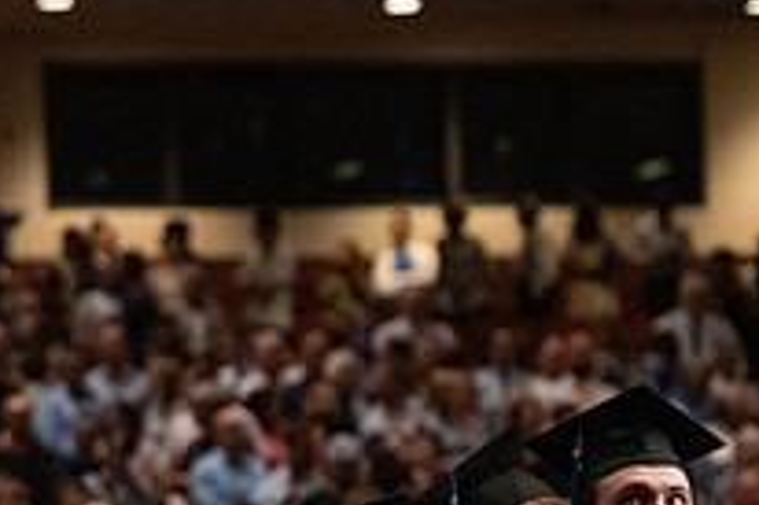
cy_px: 687
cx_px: -247
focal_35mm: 344
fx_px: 7247
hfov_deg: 6.0
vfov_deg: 4.0
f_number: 2.8
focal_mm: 122
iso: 6400
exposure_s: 1/320
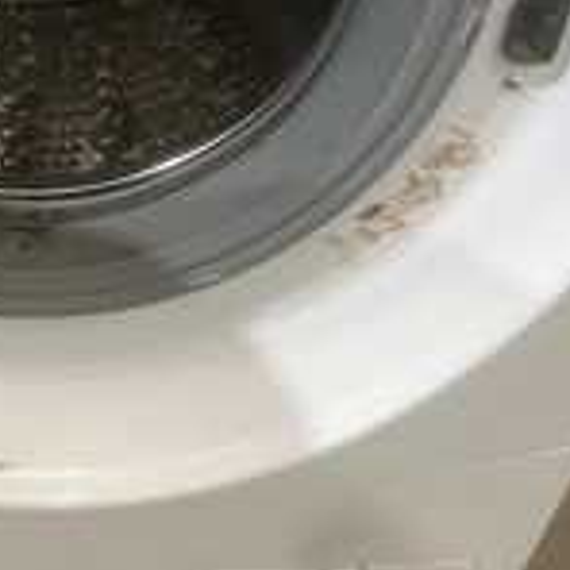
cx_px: -58
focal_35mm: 62
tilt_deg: -35.3
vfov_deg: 27.6
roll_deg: +3.1
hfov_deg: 25.7
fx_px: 1155
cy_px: 193
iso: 125
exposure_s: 1/60
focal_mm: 5.1
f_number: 1.6
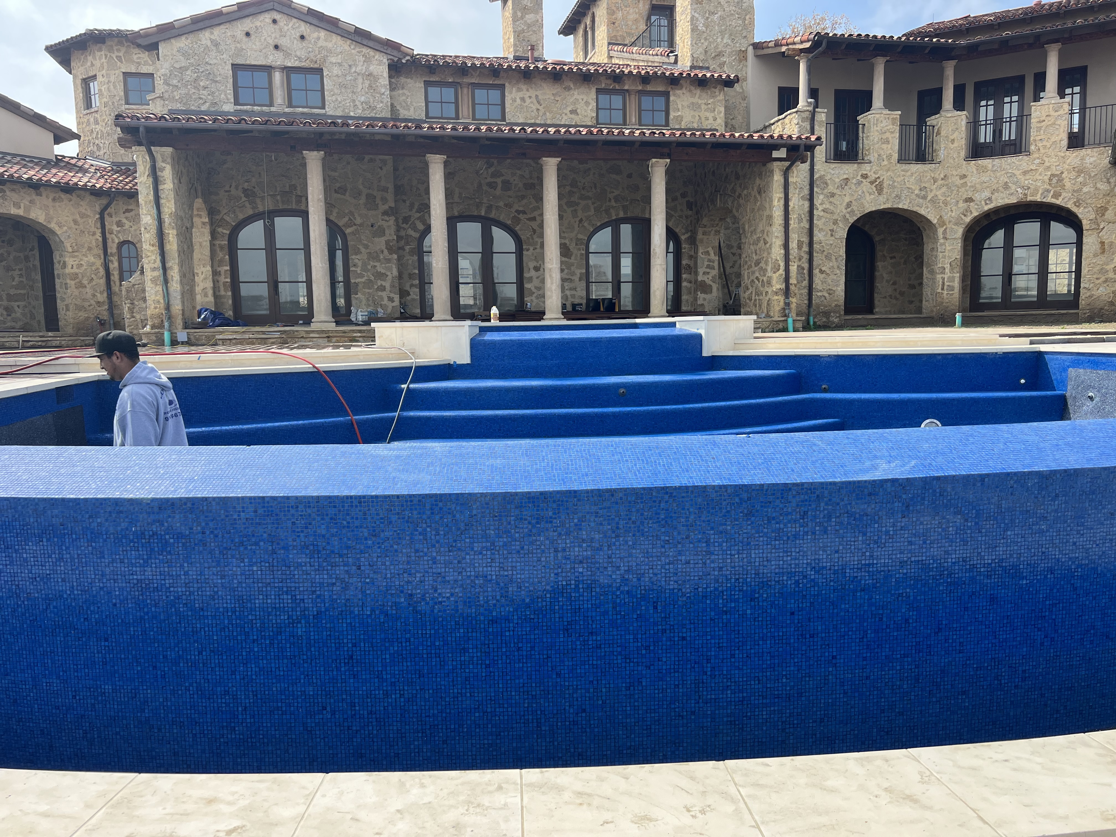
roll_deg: +0.8
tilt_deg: -6.6
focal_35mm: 26
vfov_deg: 53.1
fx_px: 838
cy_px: 418
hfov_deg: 67.3
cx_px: 558
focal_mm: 5.7
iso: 50
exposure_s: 1/2208
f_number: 1.5
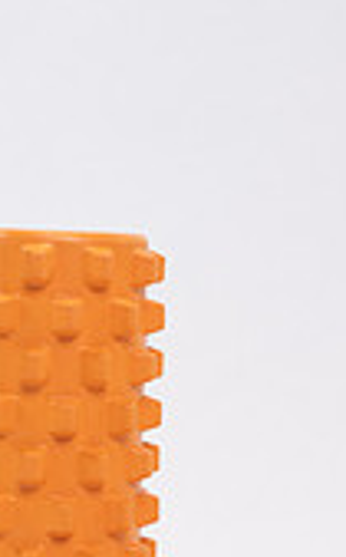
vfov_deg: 15.2
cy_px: 514
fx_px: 2061
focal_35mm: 136
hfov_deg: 9.6
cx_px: 66
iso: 200
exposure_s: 1/125
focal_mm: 50
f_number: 4
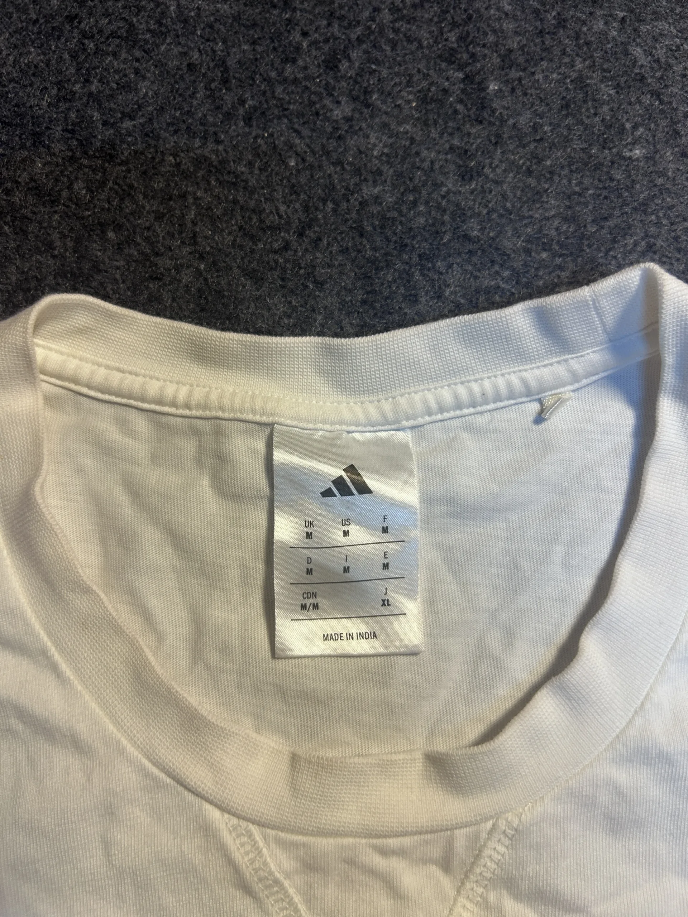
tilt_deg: -48.0
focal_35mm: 26
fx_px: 689
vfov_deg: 67.3
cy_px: 458
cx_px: 344
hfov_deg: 53.1
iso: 125
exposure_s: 1/100
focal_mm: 5.7
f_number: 1.5
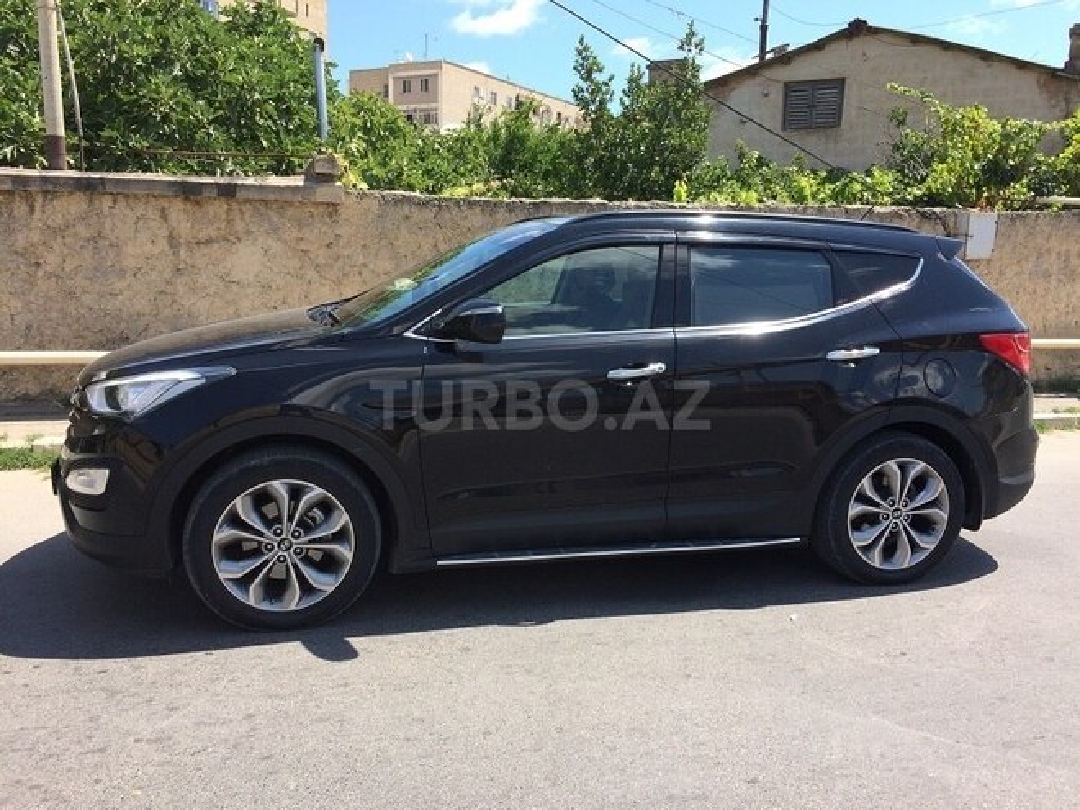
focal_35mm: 29
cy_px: 405
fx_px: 905
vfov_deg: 48.2
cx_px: 540
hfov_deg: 61.7
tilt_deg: -11.1
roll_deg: -1.3
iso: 32
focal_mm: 4.15
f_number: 2.2
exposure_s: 1/1053
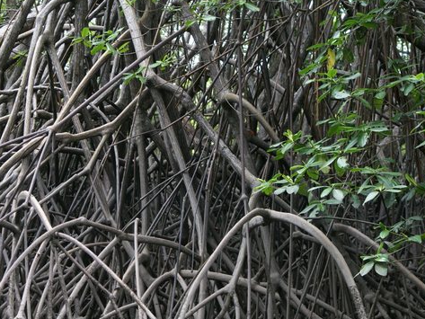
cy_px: 199
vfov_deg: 10.8
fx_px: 1682
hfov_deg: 14.3
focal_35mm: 137
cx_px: 65
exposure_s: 1/100
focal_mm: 50
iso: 250
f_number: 5.6
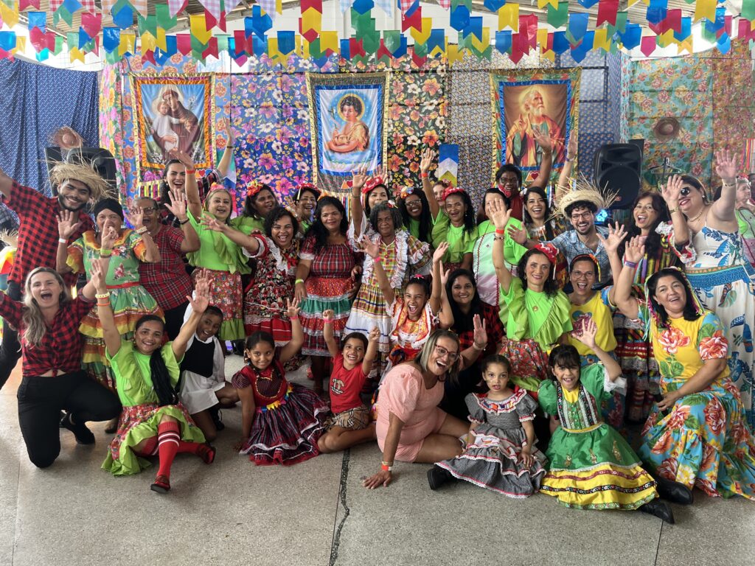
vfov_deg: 53.1
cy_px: 283
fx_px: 567
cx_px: 378
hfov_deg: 67.3
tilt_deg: -8.2
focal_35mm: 26
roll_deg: +1.0
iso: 80
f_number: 1.6
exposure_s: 1/60
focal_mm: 5.1
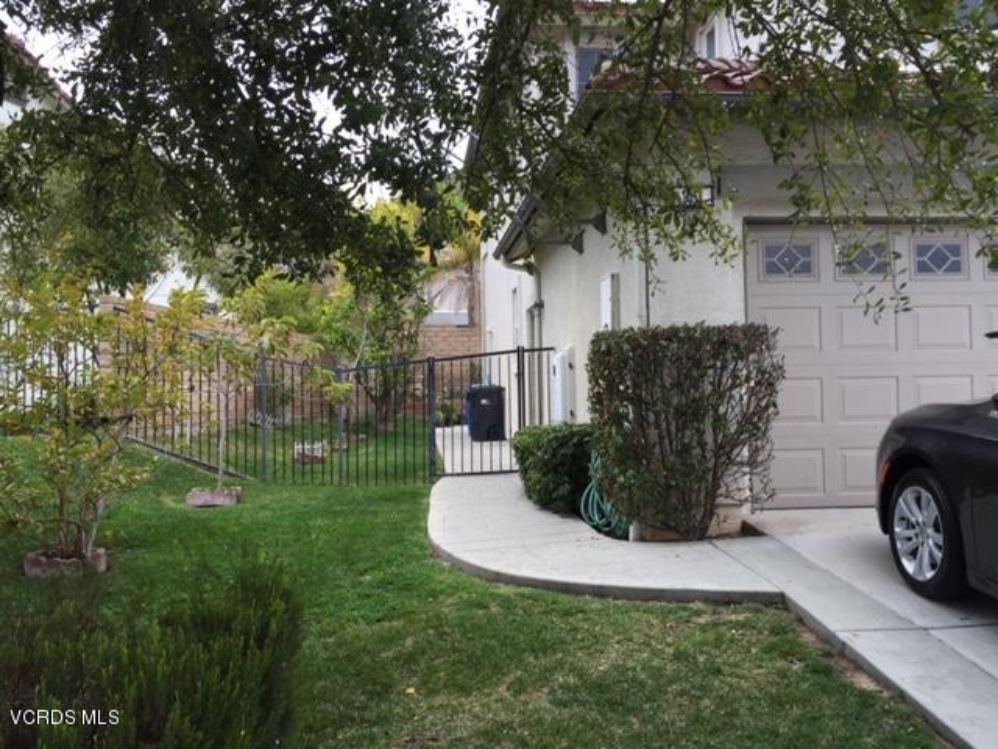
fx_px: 836
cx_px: 499
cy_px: 374
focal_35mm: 29
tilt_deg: +0.5
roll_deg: -0.1
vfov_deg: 48.2
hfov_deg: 61.7
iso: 32
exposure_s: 1/180
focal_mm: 4.15
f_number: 2.2
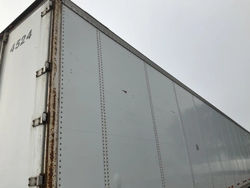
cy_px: 94
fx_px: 209
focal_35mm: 29
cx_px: 125
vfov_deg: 48.2
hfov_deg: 61.7
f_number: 1.8
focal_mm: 3
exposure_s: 1/2227
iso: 25
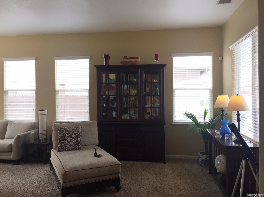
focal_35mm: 29
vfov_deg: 48.2
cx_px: 132
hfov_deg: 61.7
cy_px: 98
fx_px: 221
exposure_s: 1/120
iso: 50
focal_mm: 4.15
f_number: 2.2
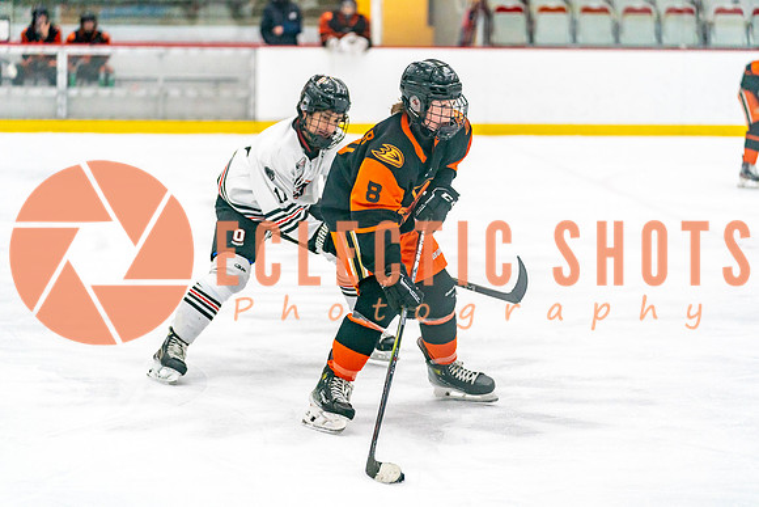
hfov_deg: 17.6
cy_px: 254
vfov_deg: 11.8
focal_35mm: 116
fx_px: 2446
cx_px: 380
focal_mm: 116
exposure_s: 1/1250
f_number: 2.8
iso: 3200
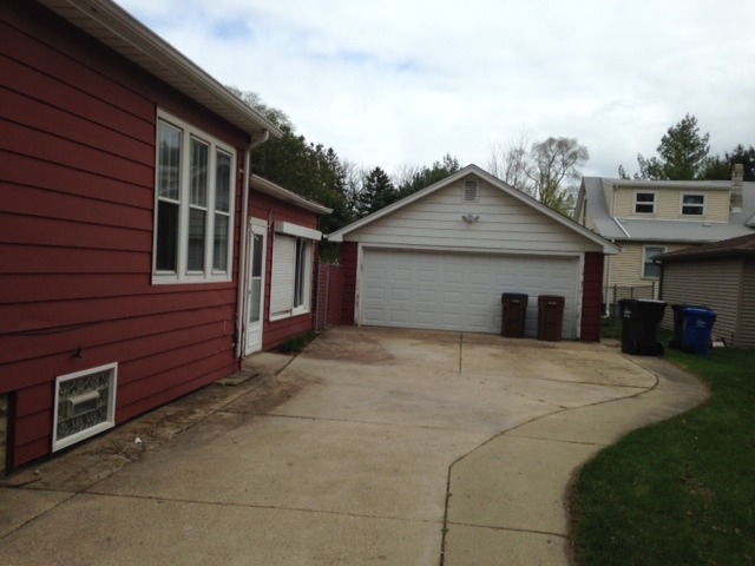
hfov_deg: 55.4
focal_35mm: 33
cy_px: 283
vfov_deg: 42.9
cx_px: 378
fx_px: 720
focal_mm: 4.12
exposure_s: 1/1642
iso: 50
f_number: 2.4
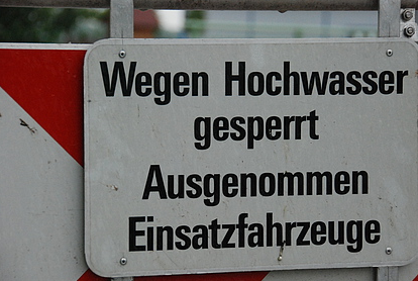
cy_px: 138
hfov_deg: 13.2
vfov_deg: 8.9
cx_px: 239
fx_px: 1804
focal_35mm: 155
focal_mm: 90
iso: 1250
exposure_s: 1/500
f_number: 5.6
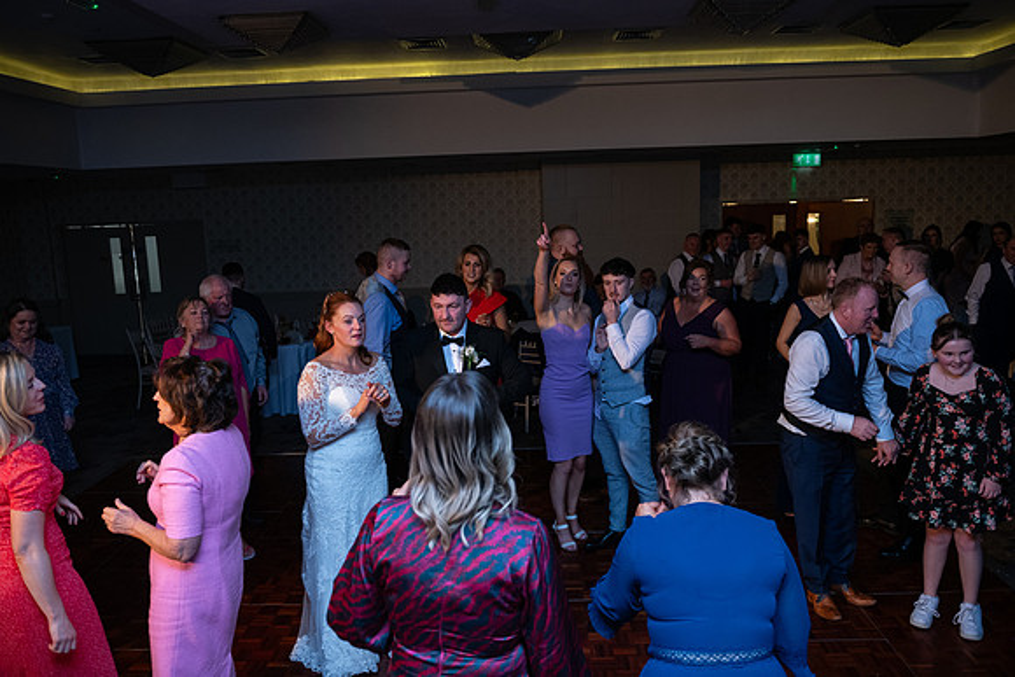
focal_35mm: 28
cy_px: 338
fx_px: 790
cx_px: 508
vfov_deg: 46.4
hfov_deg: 65.5
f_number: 3.5
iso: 1000
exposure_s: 1/160
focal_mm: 28
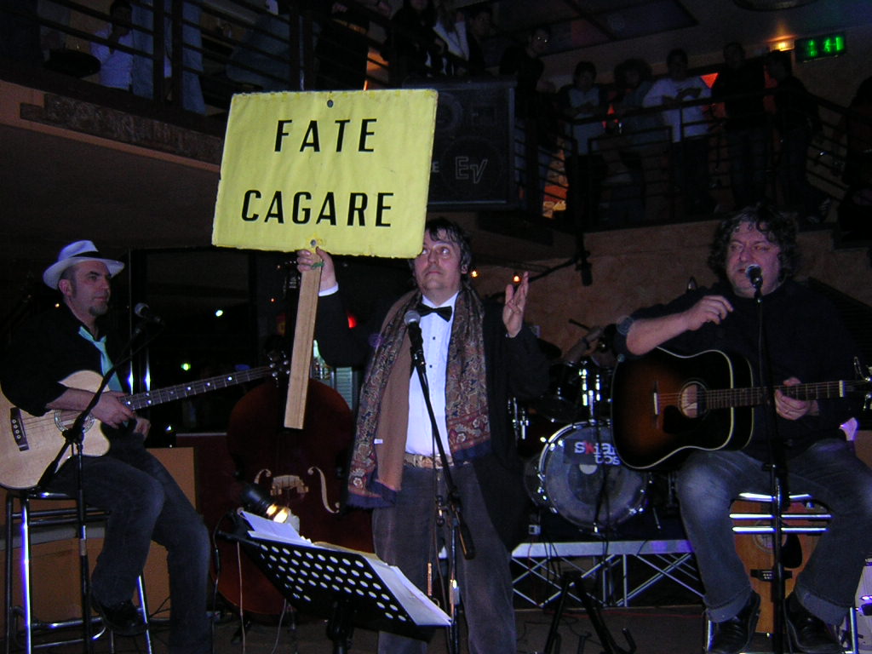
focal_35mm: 36
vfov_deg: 39.7
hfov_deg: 51.4
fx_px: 907
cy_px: 327
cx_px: 436
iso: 274
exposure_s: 1/60.1
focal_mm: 4.7
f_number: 2.6
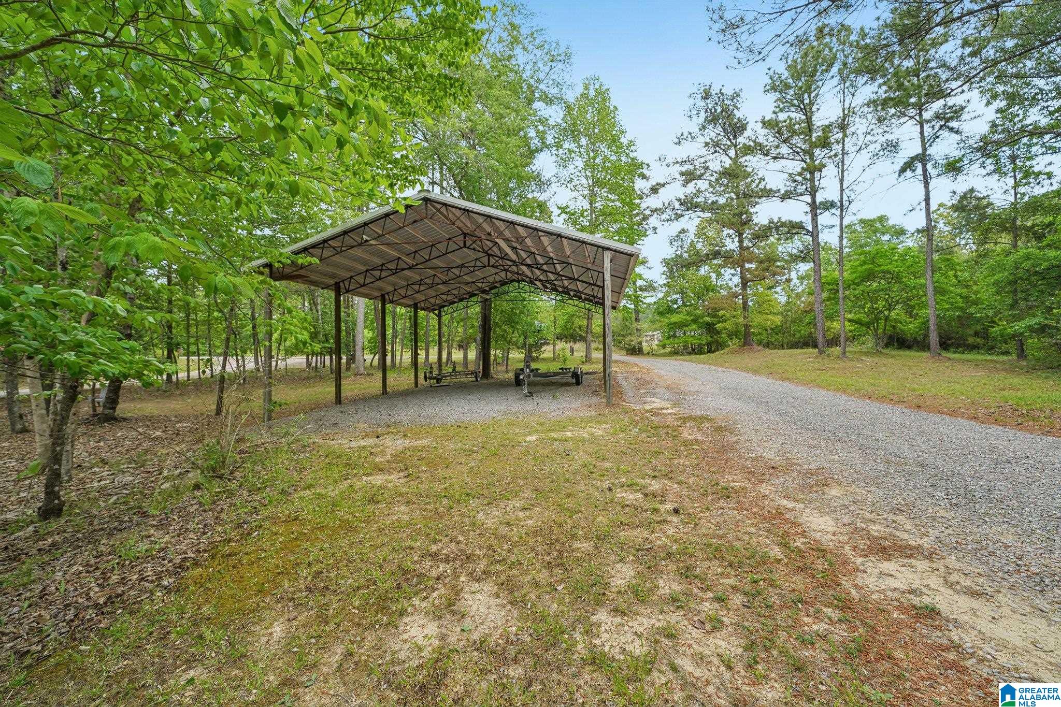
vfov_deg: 81.2
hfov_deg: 104.3
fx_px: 413
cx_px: 530
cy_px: 354
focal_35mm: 14
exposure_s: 1/160
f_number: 8
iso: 400
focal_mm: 14
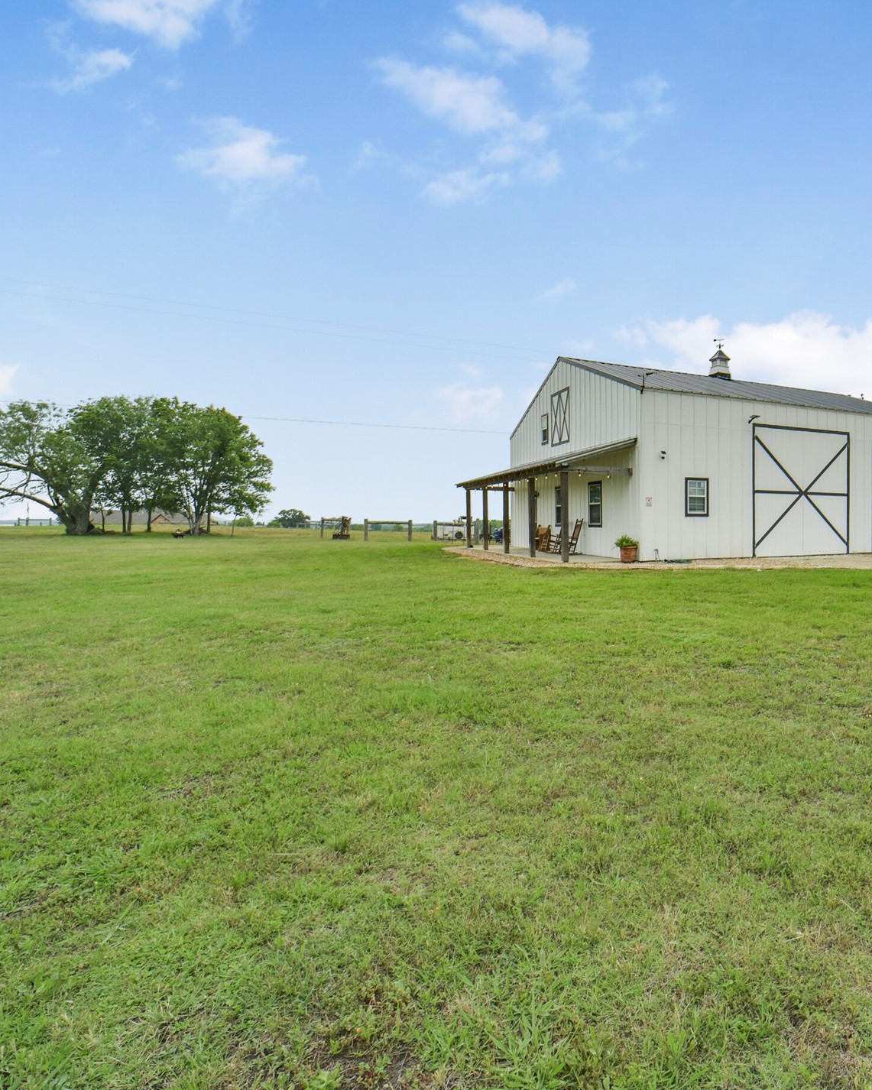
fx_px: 645
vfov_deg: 80.4
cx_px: 693
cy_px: 540
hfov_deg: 62.5
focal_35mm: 20
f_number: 11
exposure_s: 1/800
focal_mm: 14
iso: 500
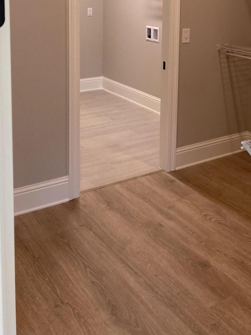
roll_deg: -1.2
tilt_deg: -7.7
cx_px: 178
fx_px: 445
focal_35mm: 46
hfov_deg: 31.1
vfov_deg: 39.0
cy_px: 50
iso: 100
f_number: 1.8
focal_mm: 4.25
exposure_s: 1/120
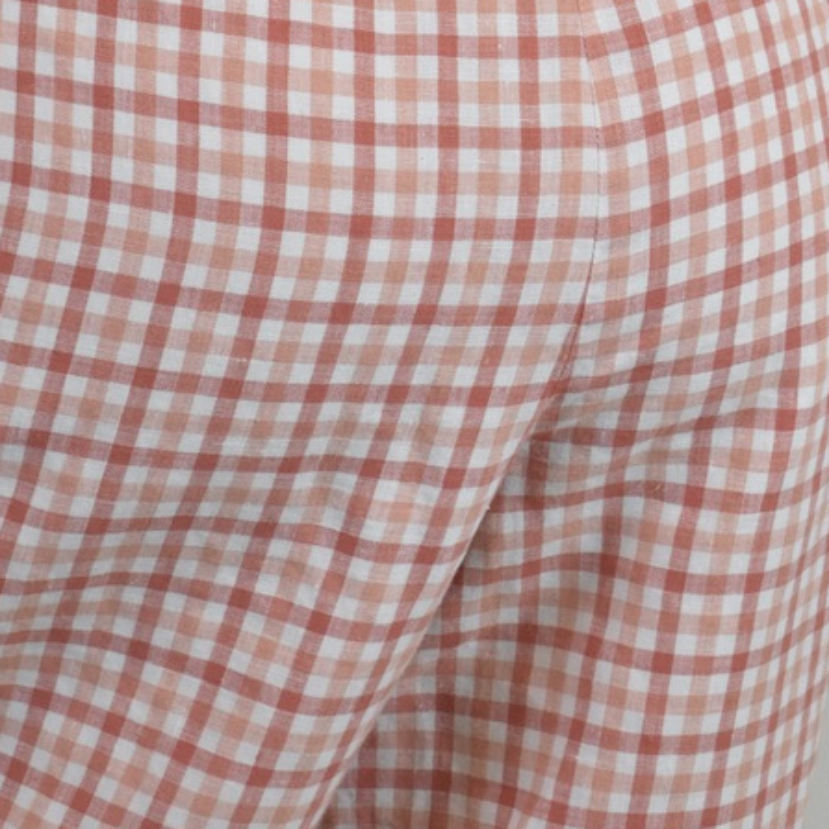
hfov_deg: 14.1
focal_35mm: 124
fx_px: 3360
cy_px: 6
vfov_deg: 13.9
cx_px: 356
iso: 1600
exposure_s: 1/50
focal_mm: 40
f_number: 18
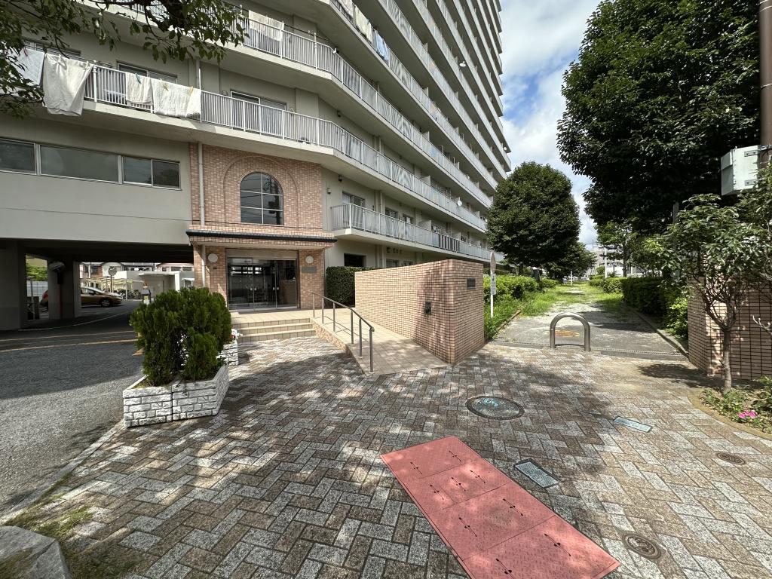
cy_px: 290
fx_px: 312
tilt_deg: -0.5
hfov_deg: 102.1
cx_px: 386
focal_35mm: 14
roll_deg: +1.2
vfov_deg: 85.7
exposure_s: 1/1667
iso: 50
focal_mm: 2.22
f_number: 2.2
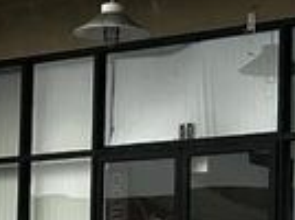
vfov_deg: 8.0
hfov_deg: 10.7
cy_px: 224
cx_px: 79
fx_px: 1565
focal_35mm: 184
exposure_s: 1/506
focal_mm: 6.86
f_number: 1.78
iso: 80
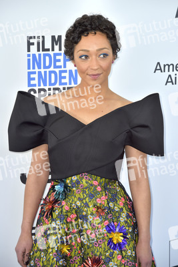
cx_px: 89
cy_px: 134
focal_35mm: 160
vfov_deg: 12.8
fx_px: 1186
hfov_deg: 8.6
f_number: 6.3
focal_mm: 160
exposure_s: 1/320
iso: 500
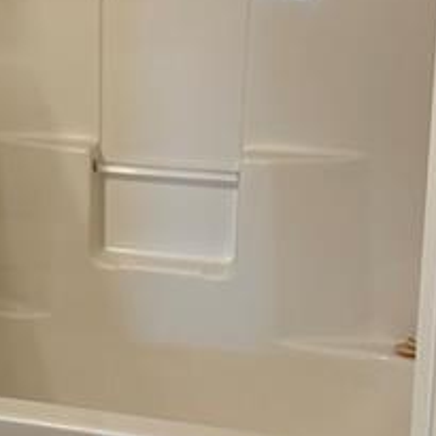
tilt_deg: -9.1
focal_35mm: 86
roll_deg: +0.1
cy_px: 121
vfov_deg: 20.1
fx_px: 1225
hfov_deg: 19.1
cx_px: -85
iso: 100
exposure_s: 1/60
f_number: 1.6
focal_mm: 5.96
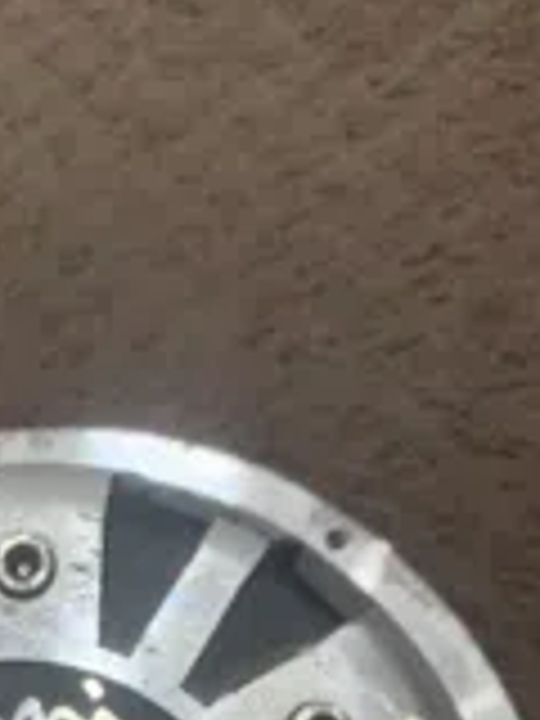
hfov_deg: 21.4
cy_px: 855
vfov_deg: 26.6
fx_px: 1352
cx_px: -58
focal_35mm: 65
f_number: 1.8
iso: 400
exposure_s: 1/36
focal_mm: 4.25
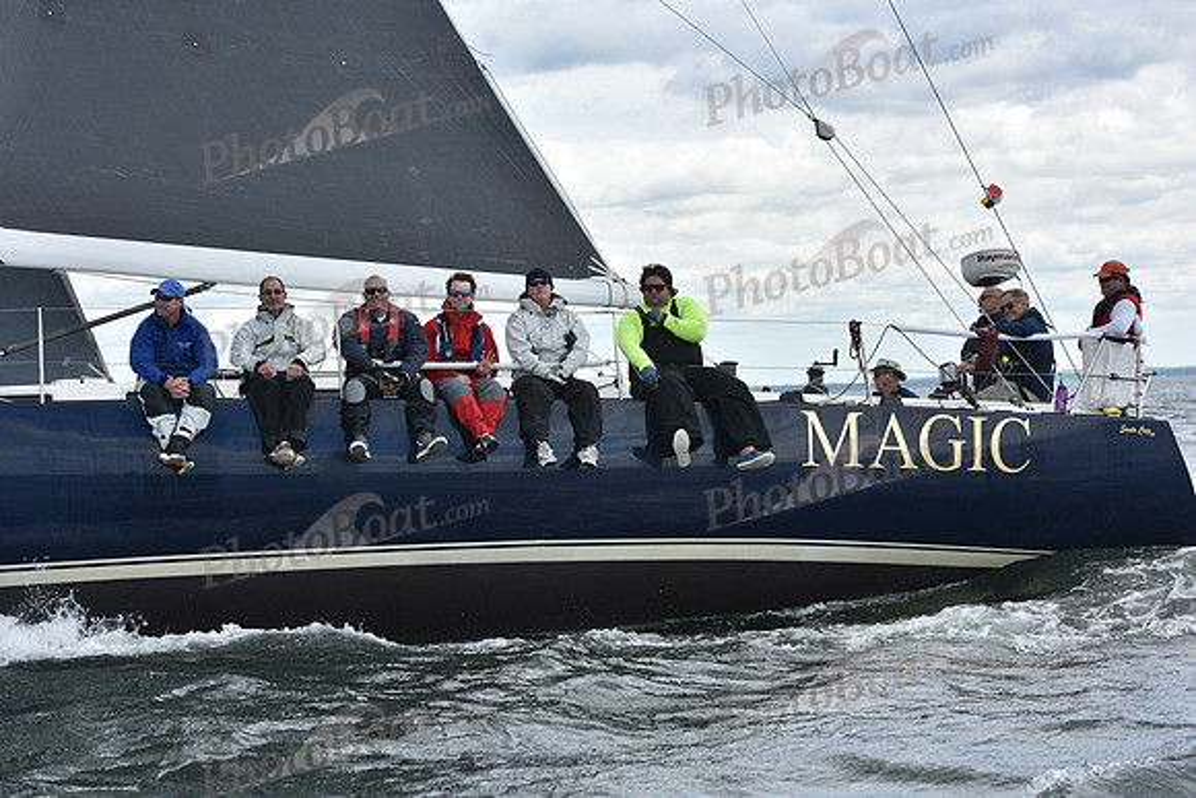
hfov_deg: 23.6
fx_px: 2858
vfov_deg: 15.9
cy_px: 399
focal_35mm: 86
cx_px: 598
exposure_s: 1/1000
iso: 320
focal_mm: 86
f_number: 5.6
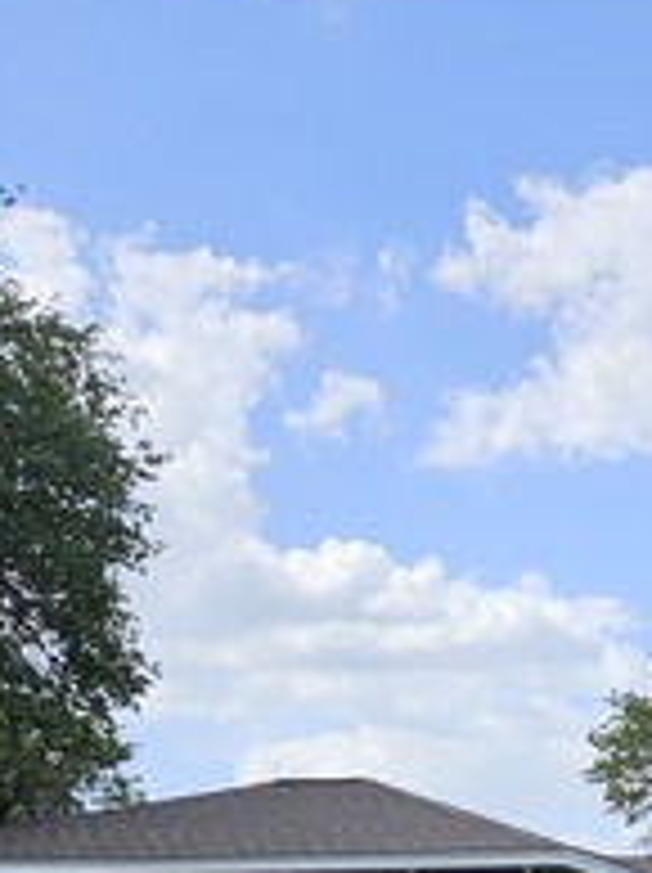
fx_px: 1913
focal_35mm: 76
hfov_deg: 18.2
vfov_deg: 22.2
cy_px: 1228
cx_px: 809
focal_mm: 5.4
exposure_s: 1/1228
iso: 25
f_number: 1.8
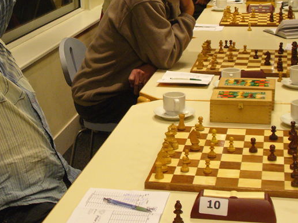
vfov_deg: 19.8
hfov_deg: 26.1
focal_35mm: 74
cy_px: 75
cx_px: 83
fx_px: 637
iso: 200
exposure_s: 1/30
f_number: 3
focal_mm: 7.9
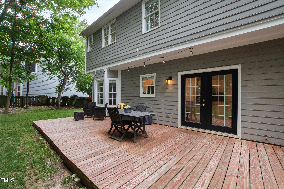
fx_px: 118
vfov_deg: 77.3
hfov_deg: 100.4
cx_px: 142
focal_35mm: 15
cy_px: 94
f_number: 8
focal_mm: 10
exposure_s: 1/80
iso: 1250
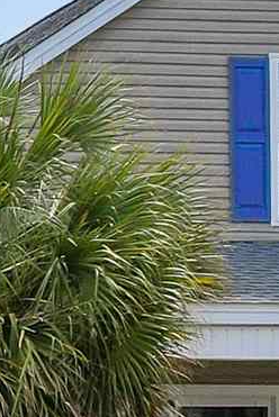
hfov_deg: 6.3
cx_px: -785
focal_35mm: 182
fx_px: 2112
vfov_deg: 11.1
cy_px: 511
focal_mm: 8.38
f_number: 2.8
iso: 100
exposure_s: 1/640
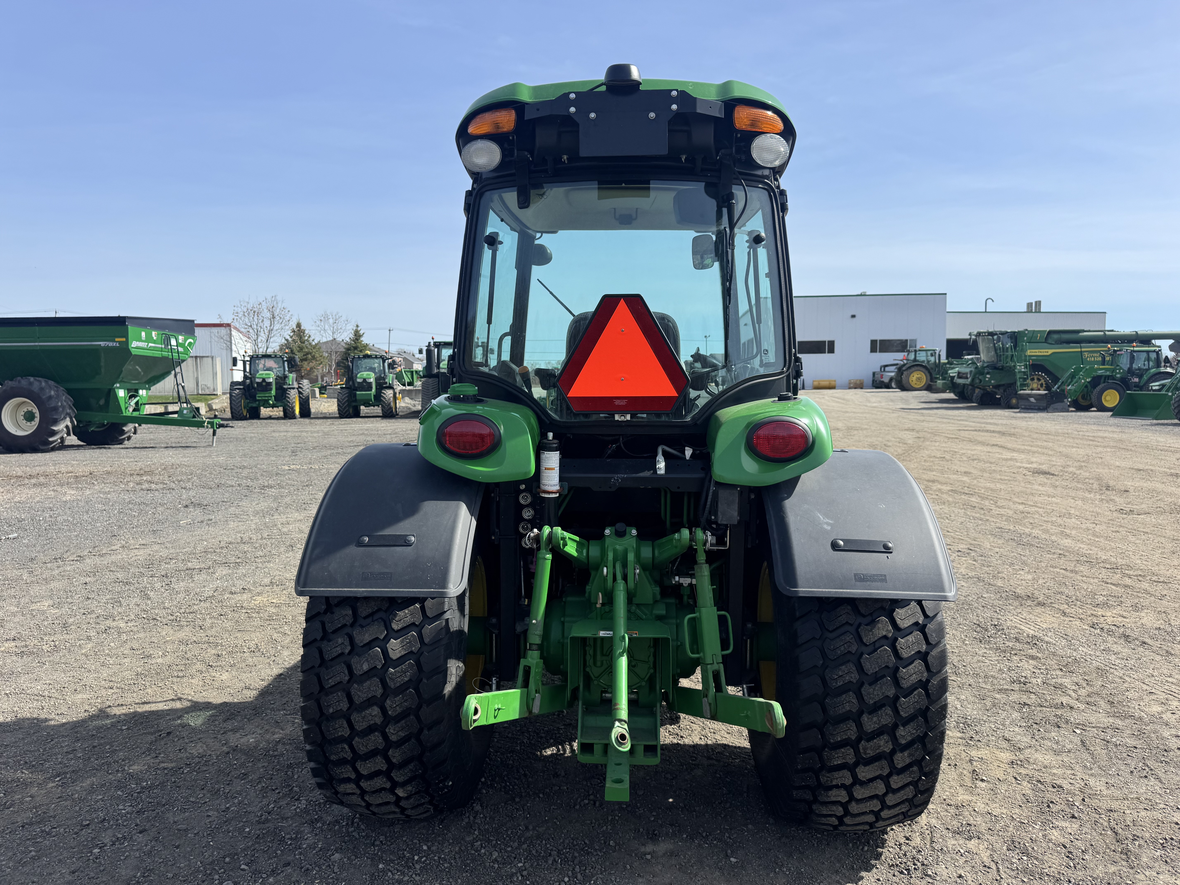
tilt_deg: -2.4
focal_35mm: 24
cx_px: 590
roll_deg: +0.7
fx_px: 818
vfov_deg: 56.8
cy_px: 442
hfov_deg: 71.6
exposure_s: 1/4049
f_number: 1.78
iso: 80
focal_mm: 6.76
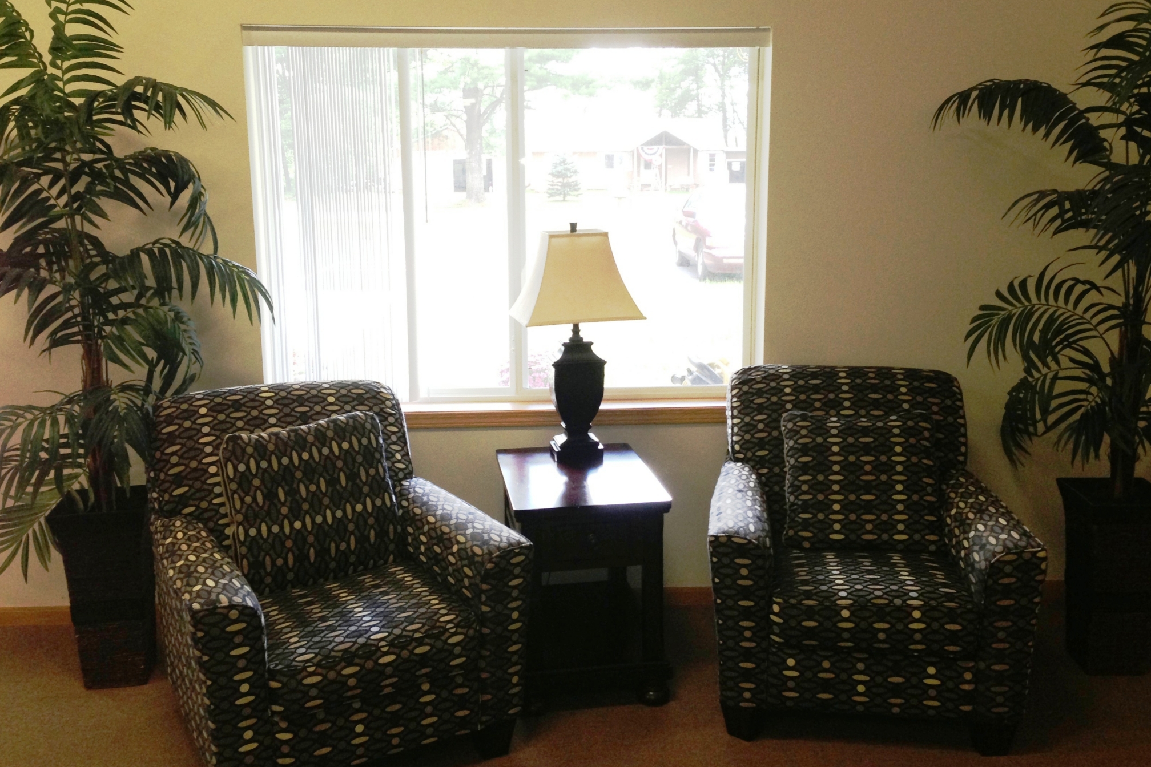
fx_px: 1119
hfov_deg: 54.4
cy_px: 343
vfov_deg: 37.8
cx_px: 583
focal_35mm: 35
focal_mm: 4.13
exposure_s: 1/40
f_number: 2.4
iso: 100
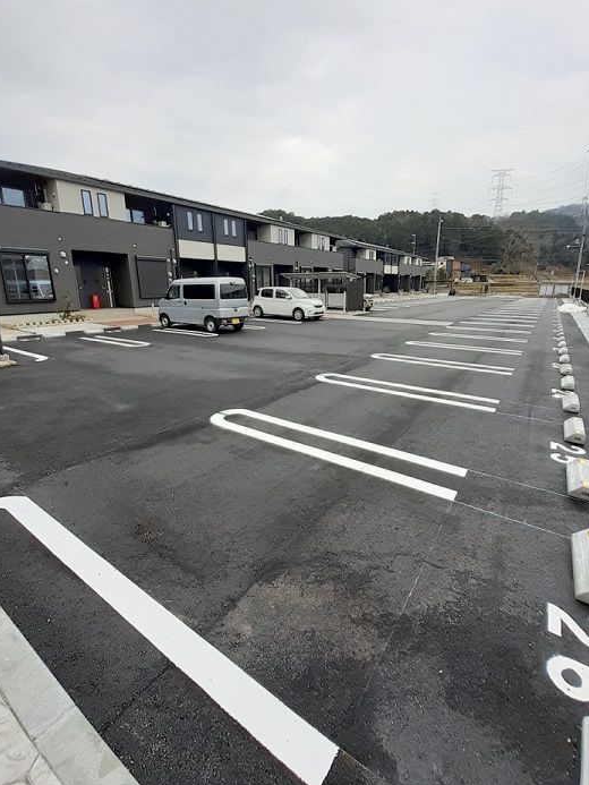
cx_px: 315
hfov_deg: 81.6
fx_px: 340
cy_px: 361
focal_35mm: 15
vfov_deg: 98.0
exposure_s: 1/367
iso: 100
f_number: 2.2
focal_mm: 1.13
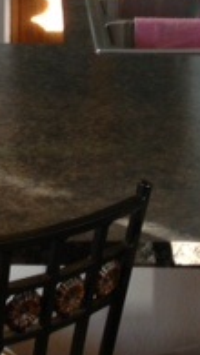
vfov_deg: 17.5
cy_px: -42
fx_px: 1110
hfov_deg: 10.2
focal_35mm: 118
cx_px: -20
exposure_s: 1/20
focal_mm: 4.13
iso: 80
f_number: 2.4
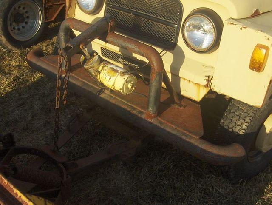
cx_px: 136
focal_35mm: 46
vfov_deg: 31.6
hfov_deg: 41.2
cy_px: 102
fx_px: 362
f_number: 4
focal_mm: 7.4
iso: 100
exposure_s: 1/529
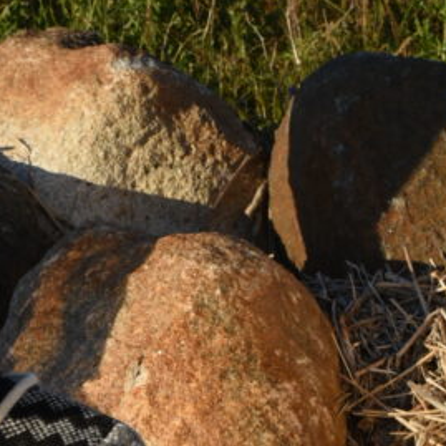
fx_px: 3455
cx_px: -351
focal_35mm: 237
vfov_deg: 7.4
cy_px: 468
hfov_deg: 7.2
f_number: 11
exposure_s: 1/500
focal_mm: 50
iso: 400
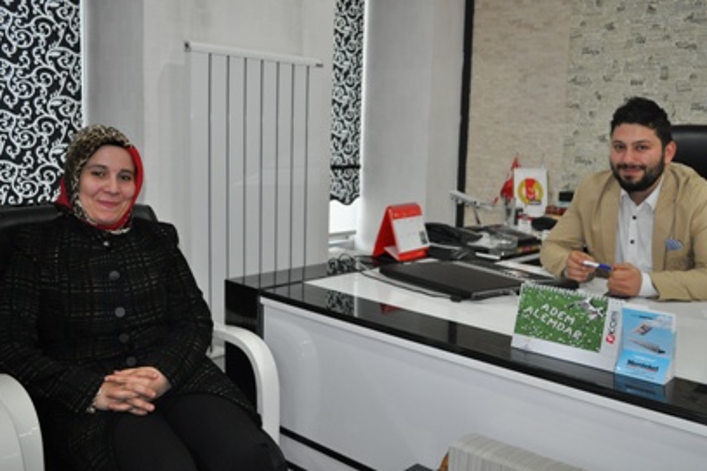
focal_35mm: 33
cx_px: 373
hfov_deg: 57.2
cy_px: 214
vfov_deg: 39.9
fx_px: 648
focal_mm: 20
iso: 800
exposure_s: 1/60
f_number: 3.8
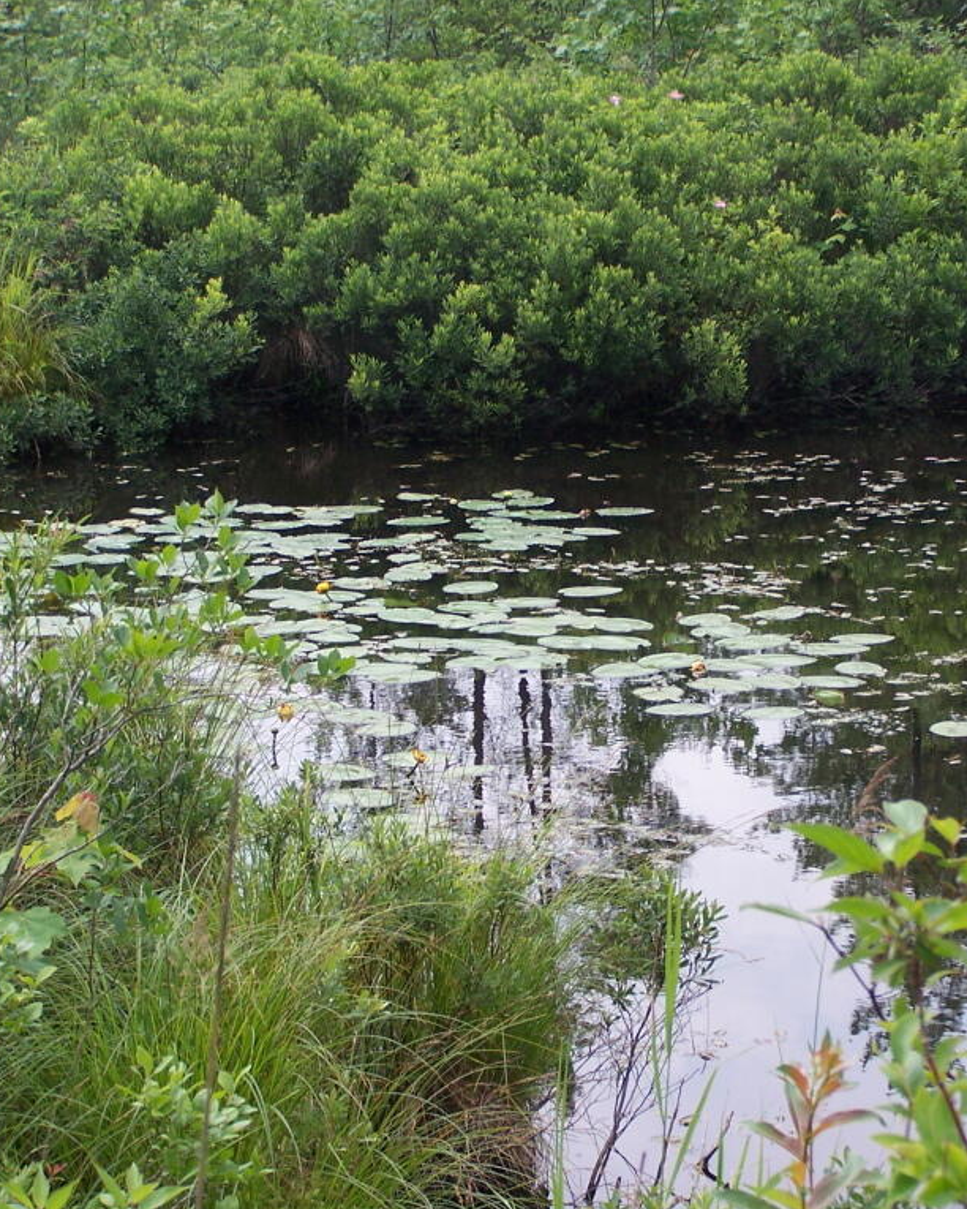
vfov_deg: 19.6
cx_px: 689
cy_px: 605
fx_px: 3506
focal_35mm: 98
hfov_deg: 15.7
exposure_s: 1/500
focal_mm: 12.4
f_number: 3.2
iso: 80
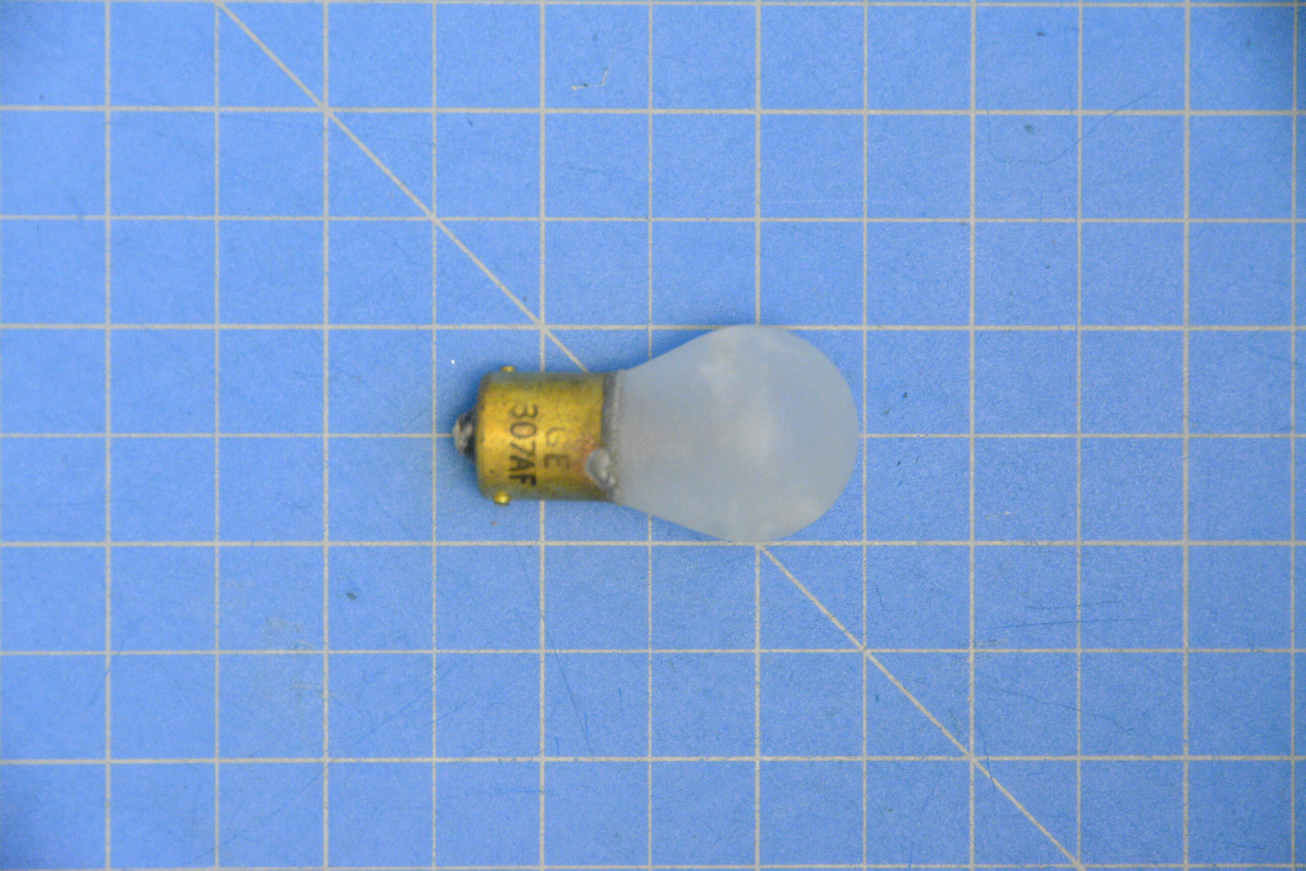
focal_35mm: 300
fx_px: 10883
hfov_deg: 6.9
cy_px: 436
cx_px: 653
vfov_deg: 4.6
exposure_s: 1/6
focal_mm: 200
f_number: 8
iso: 6400
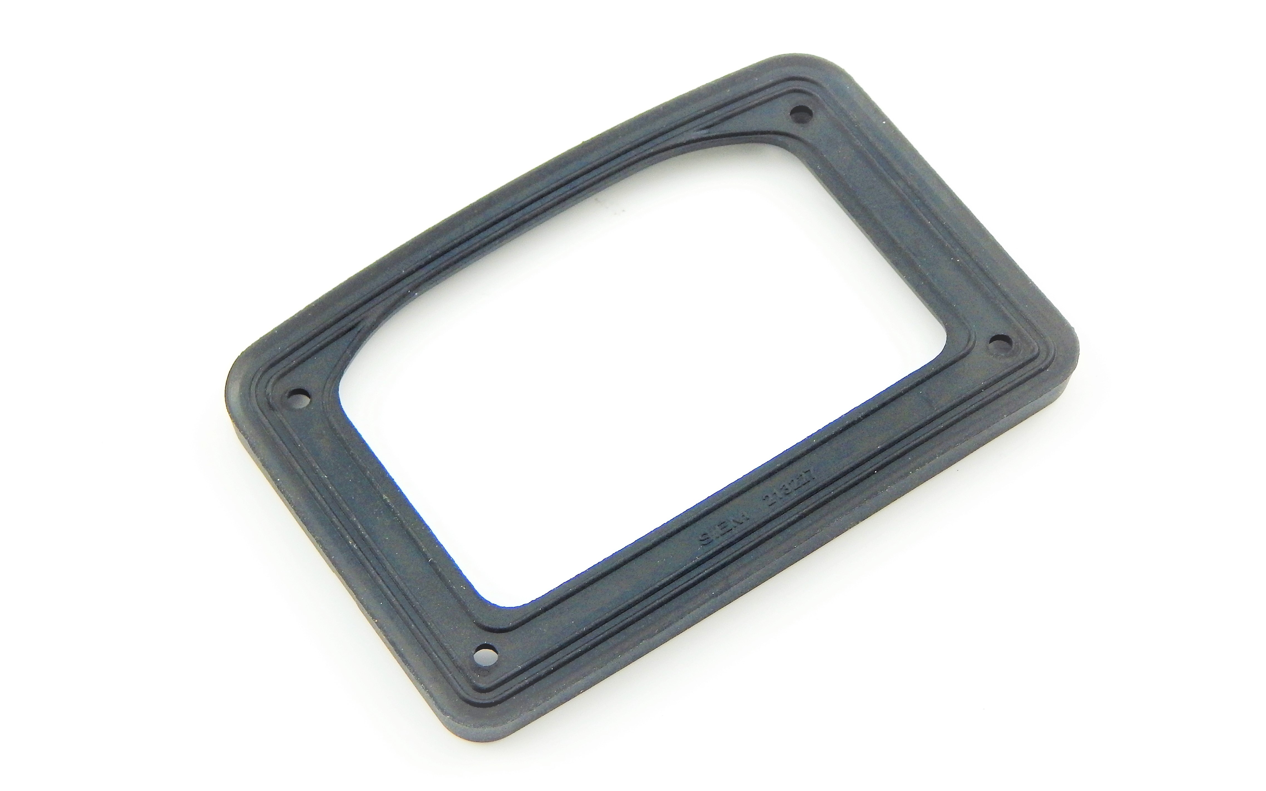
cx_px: 631
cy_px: 393
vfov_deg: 14.4
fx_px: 3140
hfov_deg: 22.8
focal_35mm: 91
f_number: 4.3
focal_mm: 15.3
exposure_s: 1/25
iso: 400
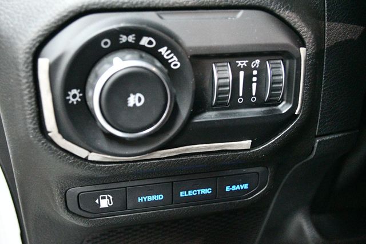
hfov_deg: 41.1
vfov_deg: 28.0
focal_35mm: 48
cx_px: 183
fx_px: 488
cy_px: 122
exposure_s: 1/40
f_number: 4.8
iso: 12800
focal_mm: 32
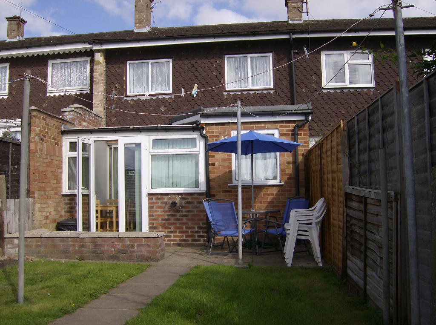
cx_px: 218
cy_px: 162
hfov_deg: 51.5
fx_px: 452
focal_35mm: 36
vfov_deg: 39.5
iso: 100
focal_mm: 6
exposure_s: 1/608
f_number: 4.7
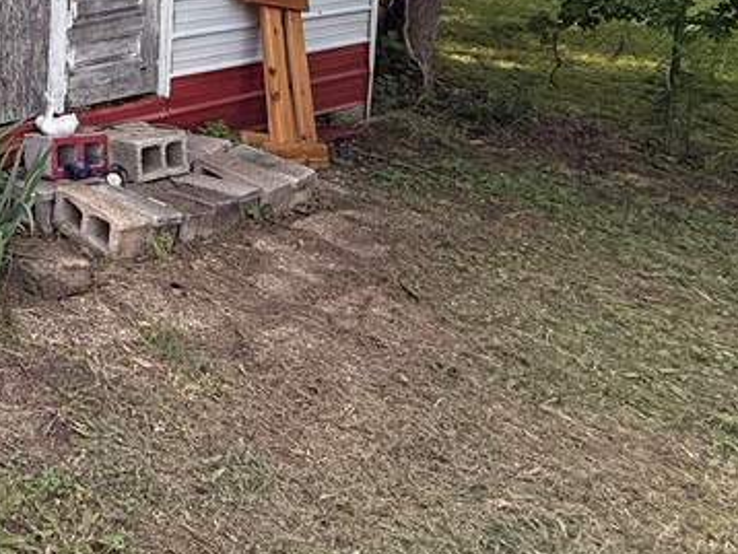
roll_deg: -2.9
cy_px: -93
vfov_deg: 31.0
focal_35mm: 40
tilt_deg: -4.0
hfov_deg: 35.4
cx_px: -173
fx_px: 853
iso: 50
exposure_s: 1/238
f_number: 2.2
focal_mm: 2.22
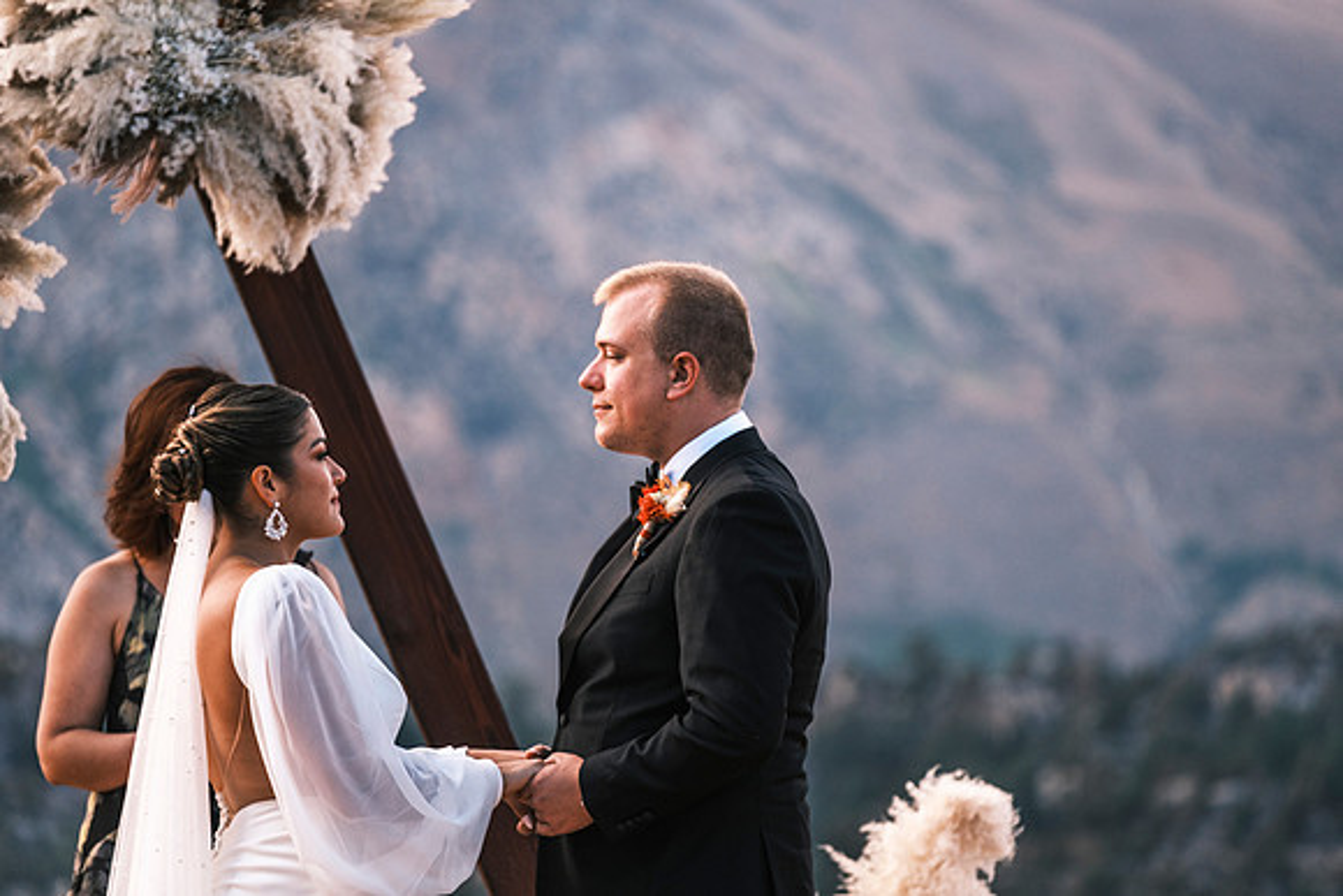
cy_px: 448
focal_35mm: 186
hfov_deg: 11.1
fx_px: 6940
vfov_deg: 7.4
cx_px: 672
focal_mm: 124.3
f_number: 2.8
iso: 400
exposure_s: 1/1250
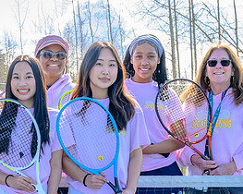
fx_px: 747
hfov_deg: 18.1
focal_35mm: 104
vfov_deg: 14.7
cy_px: 166
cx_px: 20
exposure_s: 1/800
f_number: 9
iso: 1800
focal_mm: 41
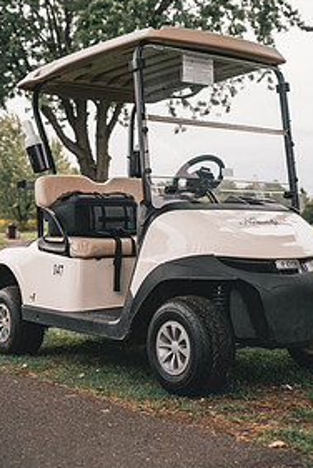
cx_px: 155
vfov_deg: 35.5
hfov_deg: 24.2
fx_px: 728
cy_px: 192
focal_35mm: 56
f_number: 2.8
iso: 800
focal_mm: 35
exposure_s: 1/3200
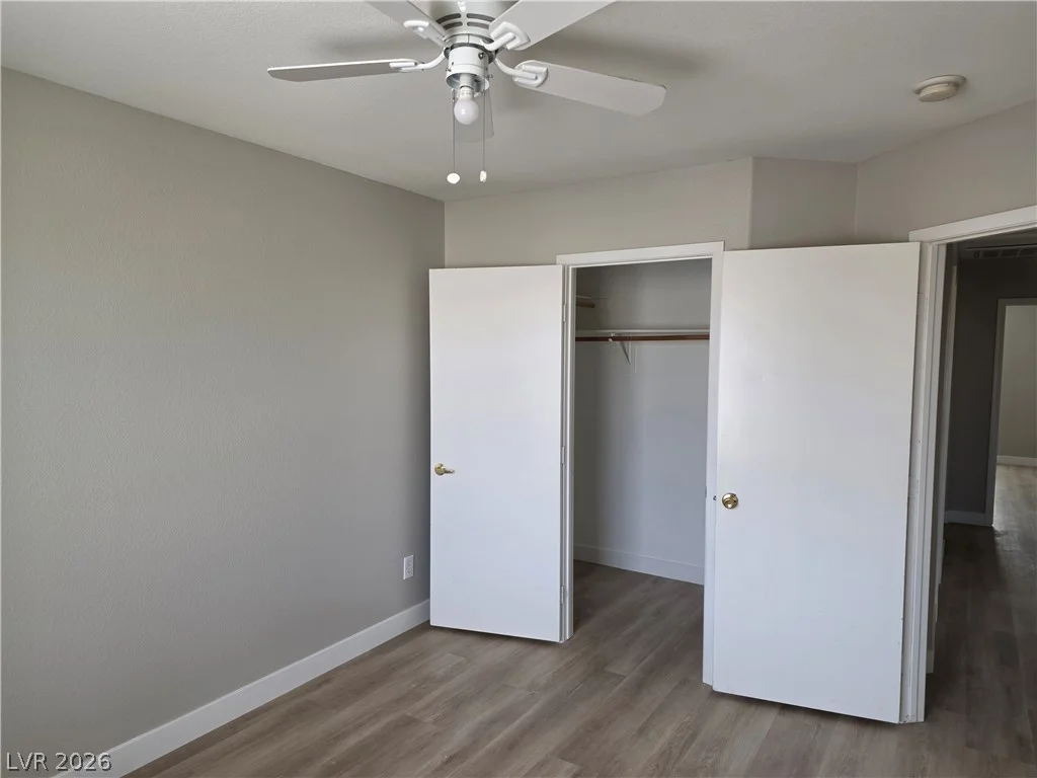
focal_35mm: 23
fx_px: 689
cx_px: 518
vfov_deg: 58.9
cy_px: 389
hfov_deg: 73.9
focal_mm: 6.25
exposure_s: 1/180
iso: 125
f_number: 1.7
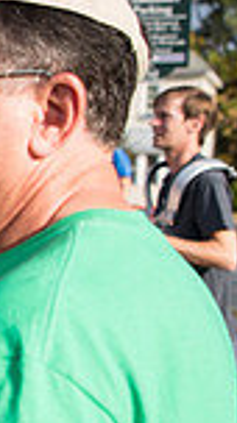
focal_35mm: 96
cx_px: -349
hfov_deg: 10.6
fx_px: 1077
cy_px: 266
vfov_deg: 22.2
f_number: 2.8
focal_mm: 24
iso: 250
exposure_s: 1/2000
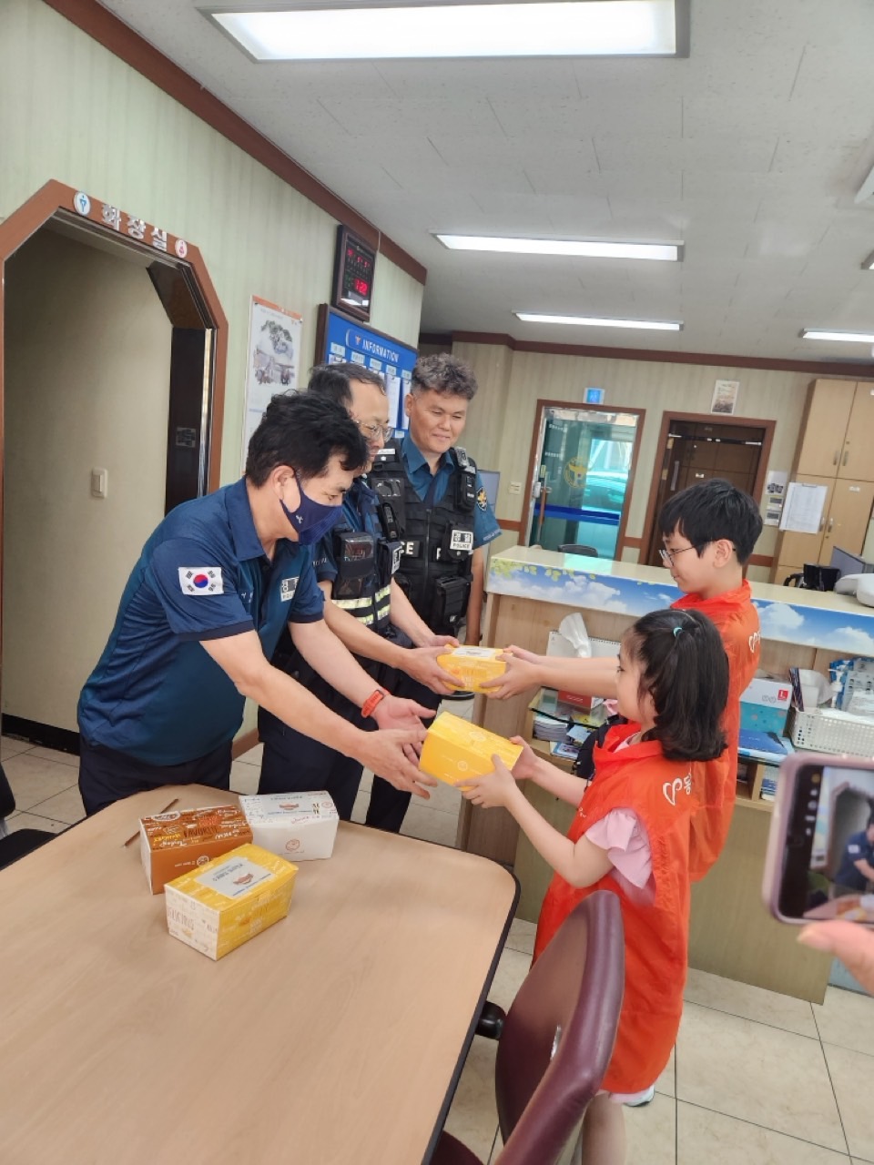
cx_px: 437
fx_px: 774
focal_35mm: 23
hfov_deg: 58.9
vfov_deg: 73.9
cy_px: 582
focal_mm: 5.4
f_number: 1.8
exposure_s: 1/120
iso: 200
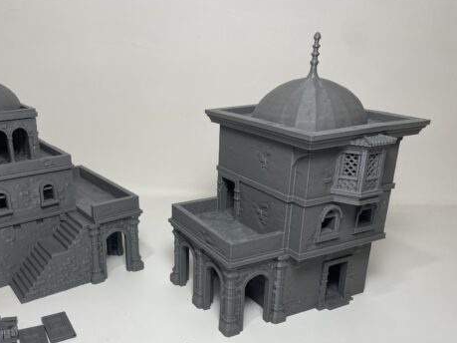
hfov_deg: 53.1
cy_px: 217
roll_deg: +0.9
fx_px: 449
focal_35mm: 34
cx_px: 159
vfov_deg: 41.4
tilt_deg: -20.7
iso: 32
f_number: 1.6
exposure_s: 1/142
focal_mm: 4.2
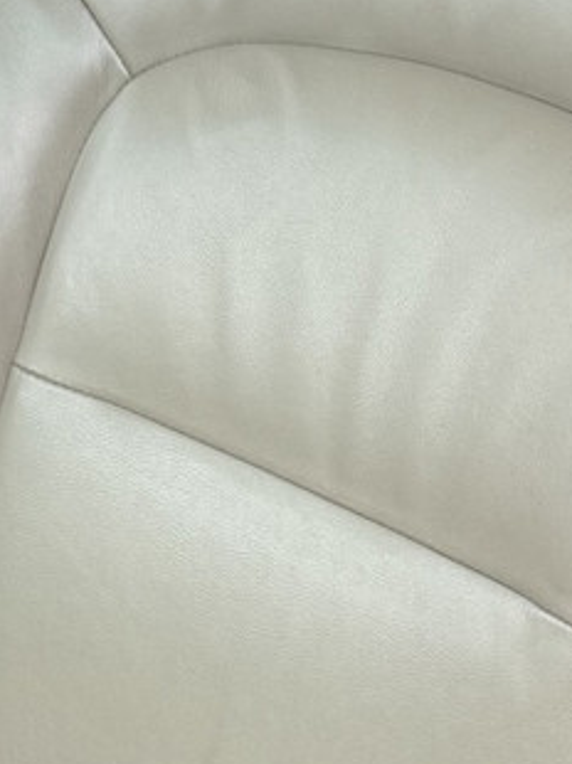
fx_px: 2736
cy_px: 880
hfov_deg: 11.2
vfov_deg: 15.4
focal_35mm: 124
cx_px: -436
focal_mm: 6.76
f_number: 1.78
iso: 80
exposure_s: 1/121
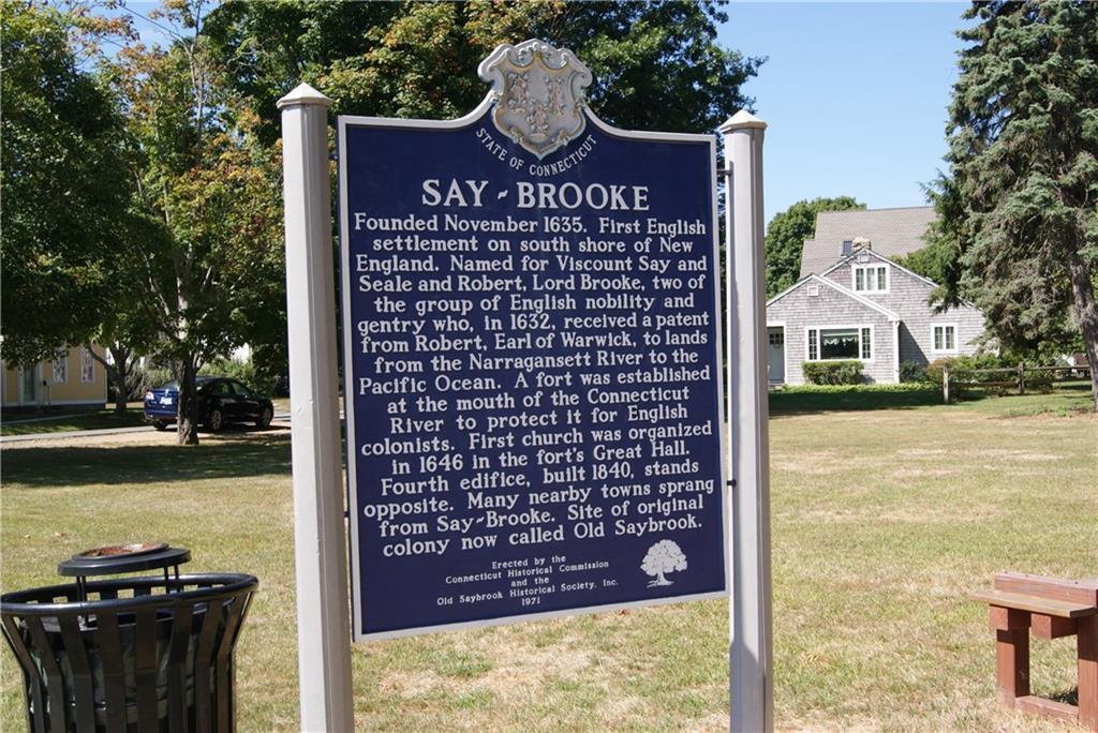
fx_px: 1282
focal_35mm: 42
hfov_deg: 46.4
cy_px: 366
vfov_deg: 31.9
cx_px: 549
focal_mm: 28
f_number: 10
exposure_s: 1/80
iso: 100
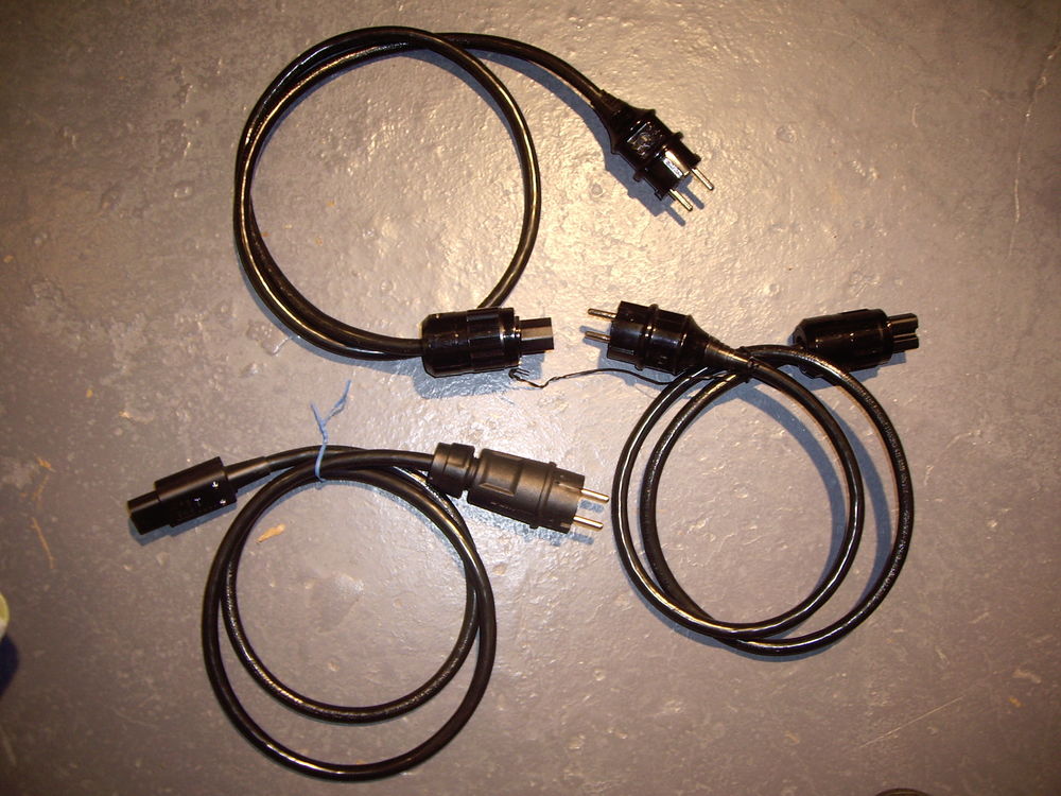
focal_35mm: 38
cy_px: 398
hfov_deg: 49.0
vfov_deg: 37.7
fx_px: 1165
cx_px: 530
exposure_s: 1/40
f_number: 2.7
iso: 100
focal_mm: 6.2
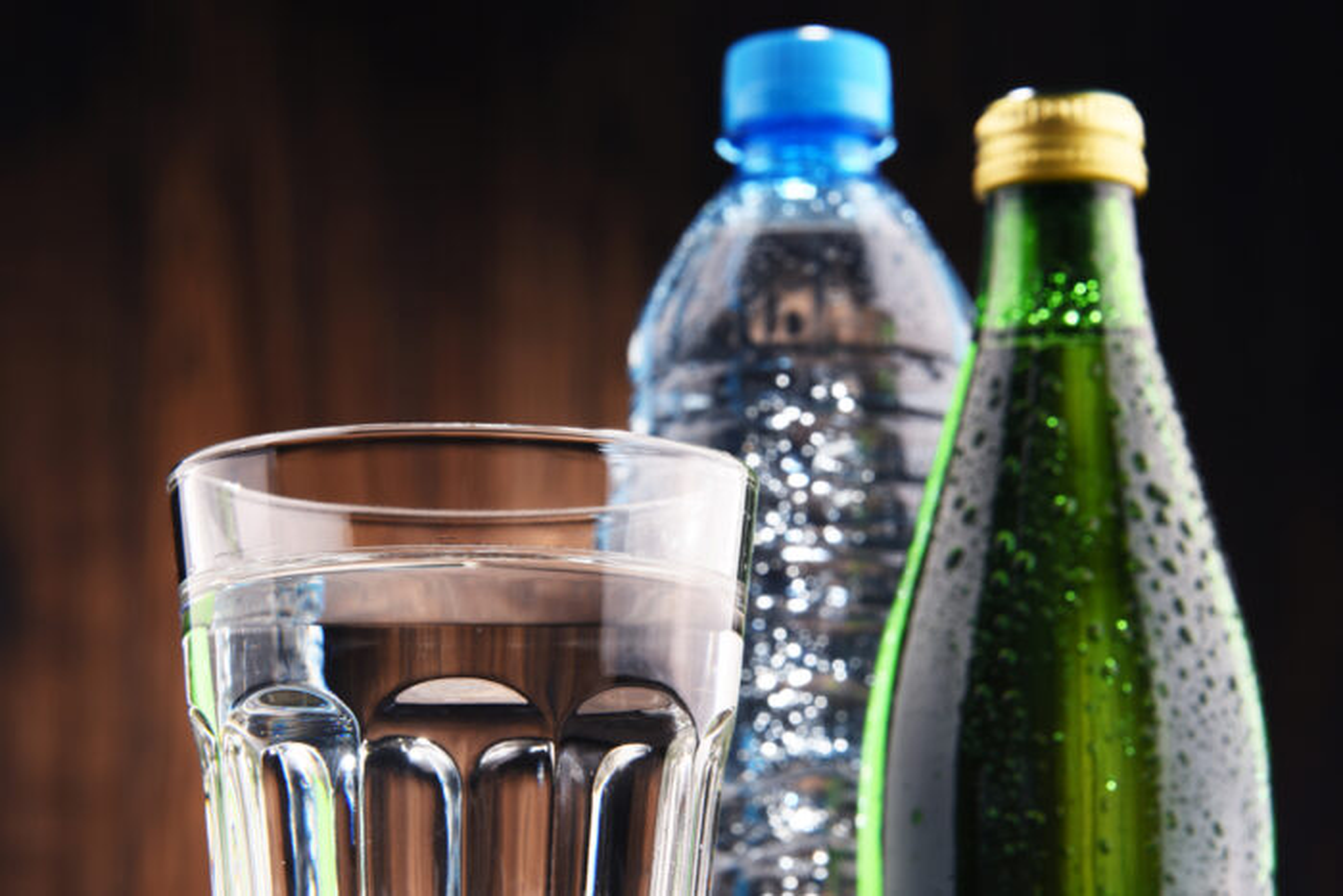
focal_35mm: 170
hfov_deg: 12.1
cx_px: 672
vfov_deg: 8.1
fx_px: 6343
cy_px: 448
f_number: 14
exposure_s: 1/100
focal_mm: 170
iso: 100
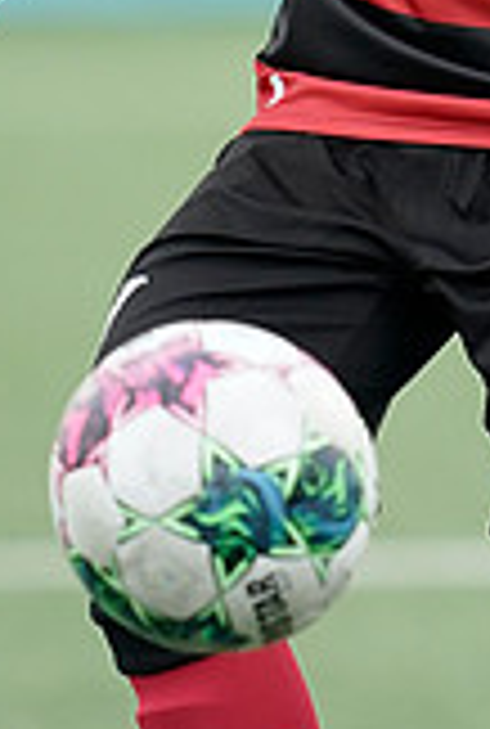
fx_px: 22537
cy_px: -243
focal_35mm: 1111
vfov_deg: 1.8
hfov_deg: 1.2
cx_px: 438
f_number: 2.8
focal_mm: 400
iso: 1250
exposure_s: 1/1600
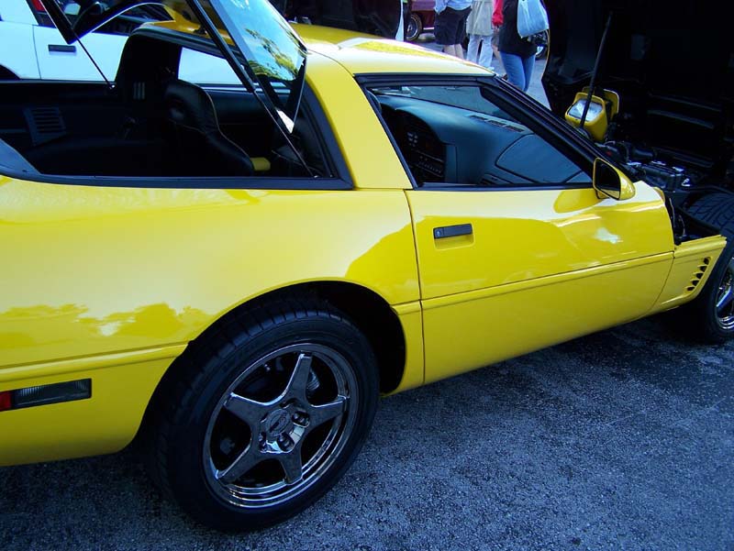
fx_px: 806
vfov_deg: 37.8
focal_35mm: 38
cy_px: 276
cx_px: 367
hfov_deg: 49.0
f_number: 2.8
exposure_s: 1/125
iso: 80
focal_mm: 6.3
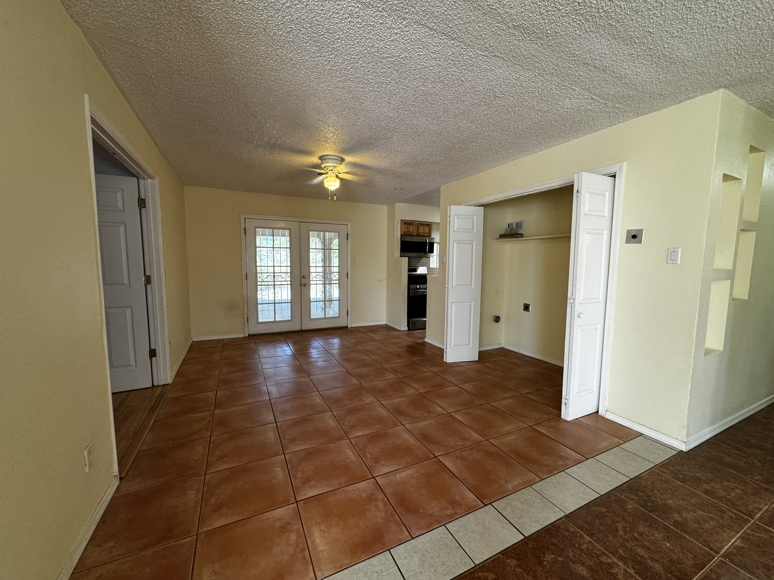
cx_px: 387
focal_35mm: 14
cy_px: 290
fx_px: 313
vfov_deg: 85.7
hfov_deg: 102.1
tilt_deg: -5.2
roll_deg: -0.4
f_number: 2.2
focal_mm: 2.22
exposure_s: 1/120
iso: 250
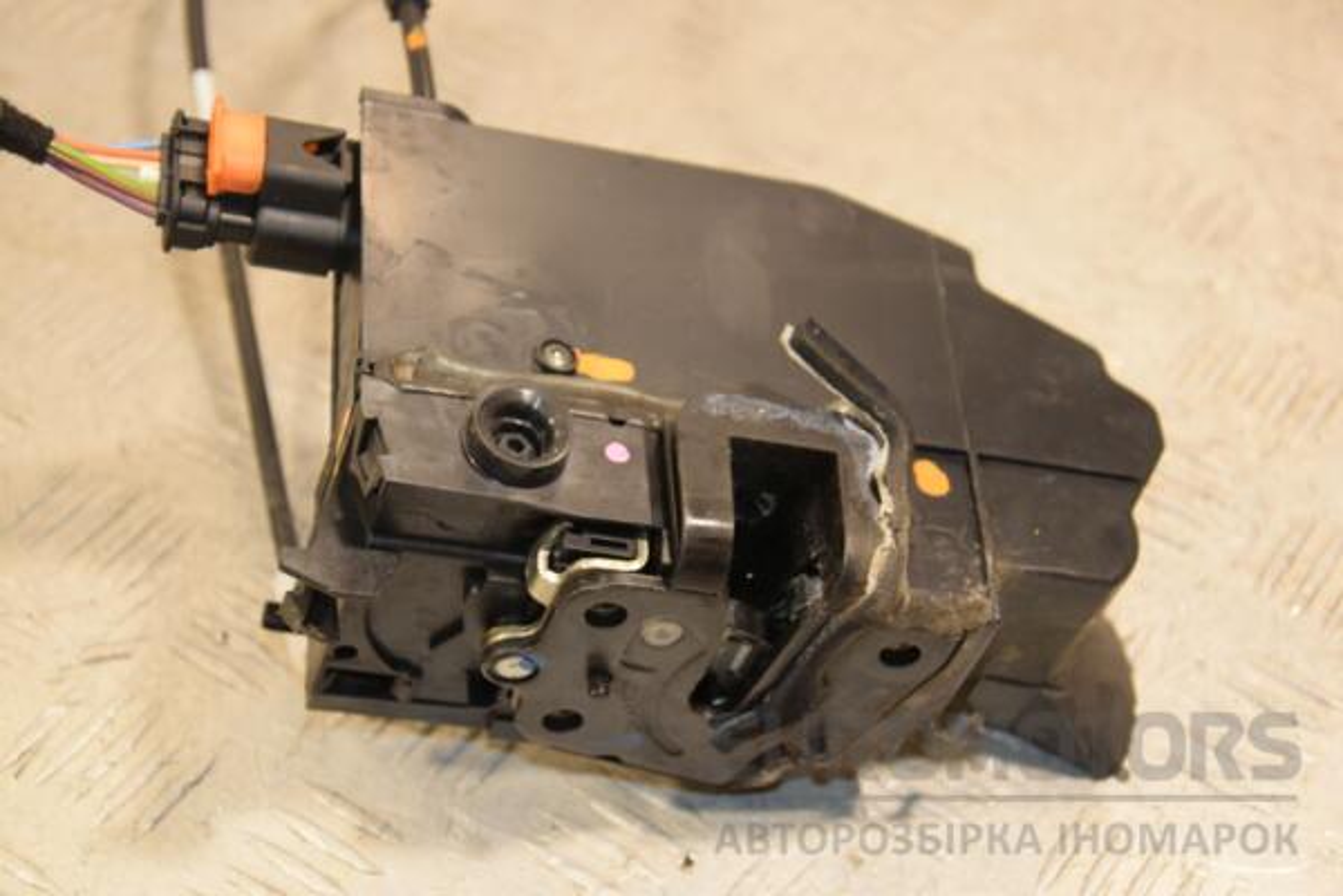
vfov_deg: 18.2
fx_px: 2798
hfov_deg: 27.0
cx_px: 672
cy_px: 448
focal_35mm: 75
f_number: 5
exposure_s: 1/125
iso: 800
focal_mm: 50
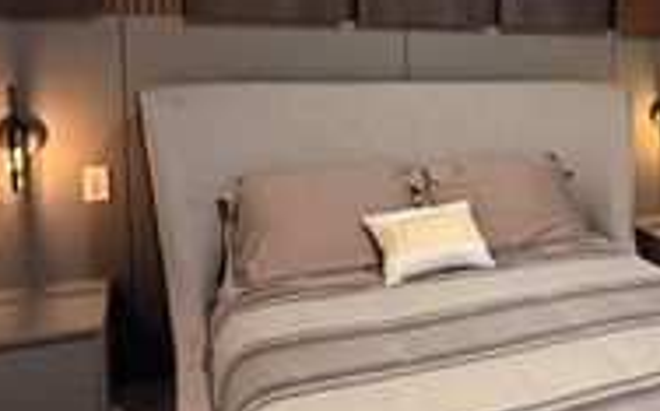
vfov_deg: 30.2
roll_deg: -1.6
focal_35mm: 42
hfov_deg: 43.7
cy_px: 126
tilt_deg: -7.8
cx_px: 578
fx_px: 755
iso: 640
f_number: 2.2
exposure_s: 1/60
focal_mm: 2.22
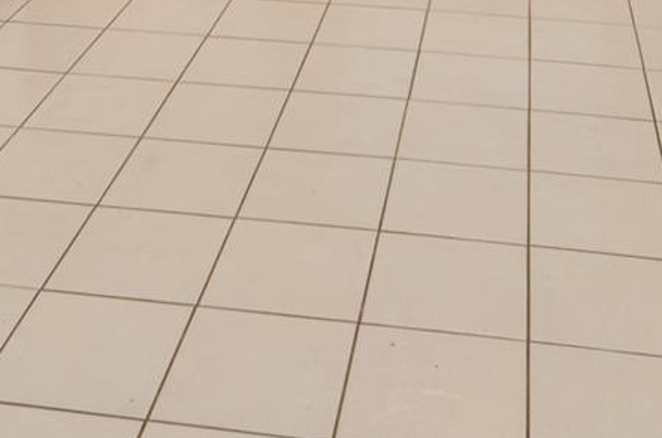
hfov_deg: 31.0
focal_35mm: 65
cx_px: 294
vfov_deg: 17.3
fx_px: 1192
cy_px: -330
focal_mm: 12
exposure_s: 1/100
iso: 200
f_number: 5
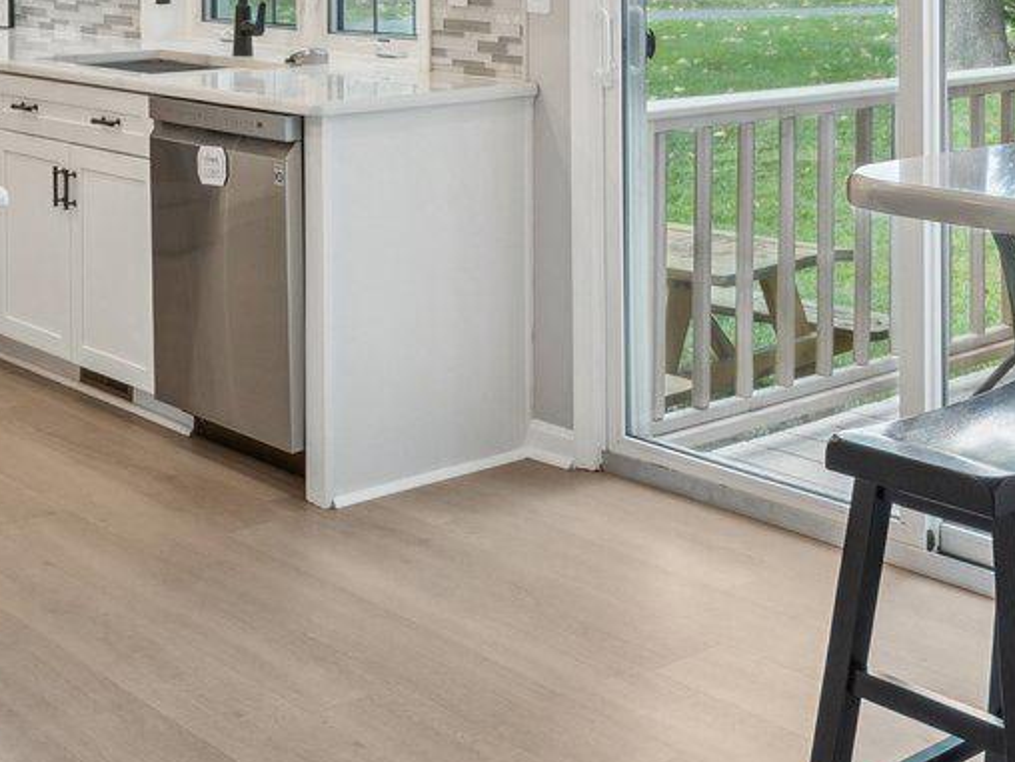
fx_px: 1818
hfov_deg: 31.2
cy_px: -115
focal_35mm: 62
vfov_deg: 22.1
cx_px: 543
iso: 200
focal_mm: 16
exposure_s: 1/20
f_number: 8
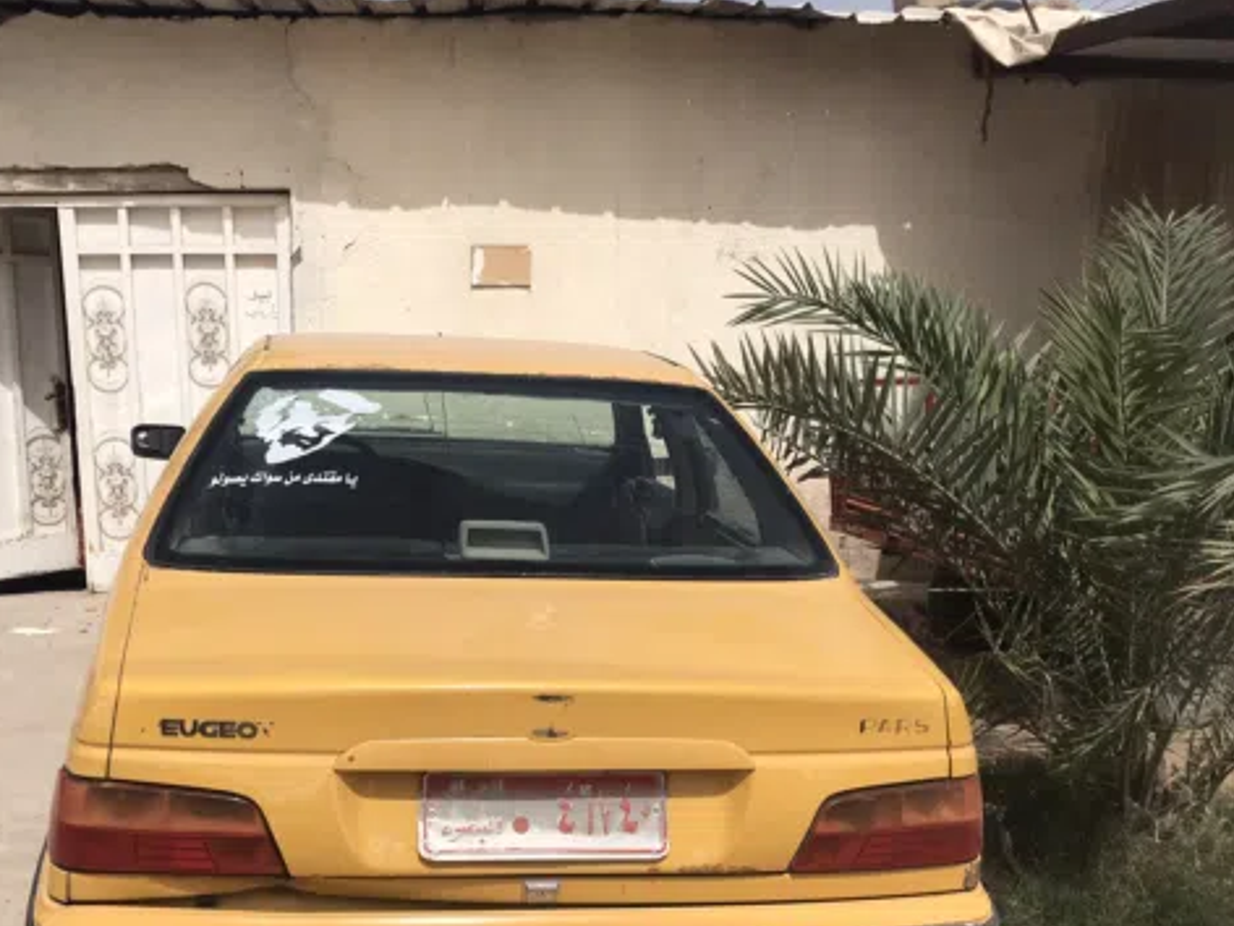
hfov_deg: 48.8
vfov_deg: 37.3
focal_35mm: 38
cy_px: 623
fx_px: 1355
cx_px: 525
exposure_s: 1/4808
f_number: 1.8
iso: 20
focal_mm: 3.99
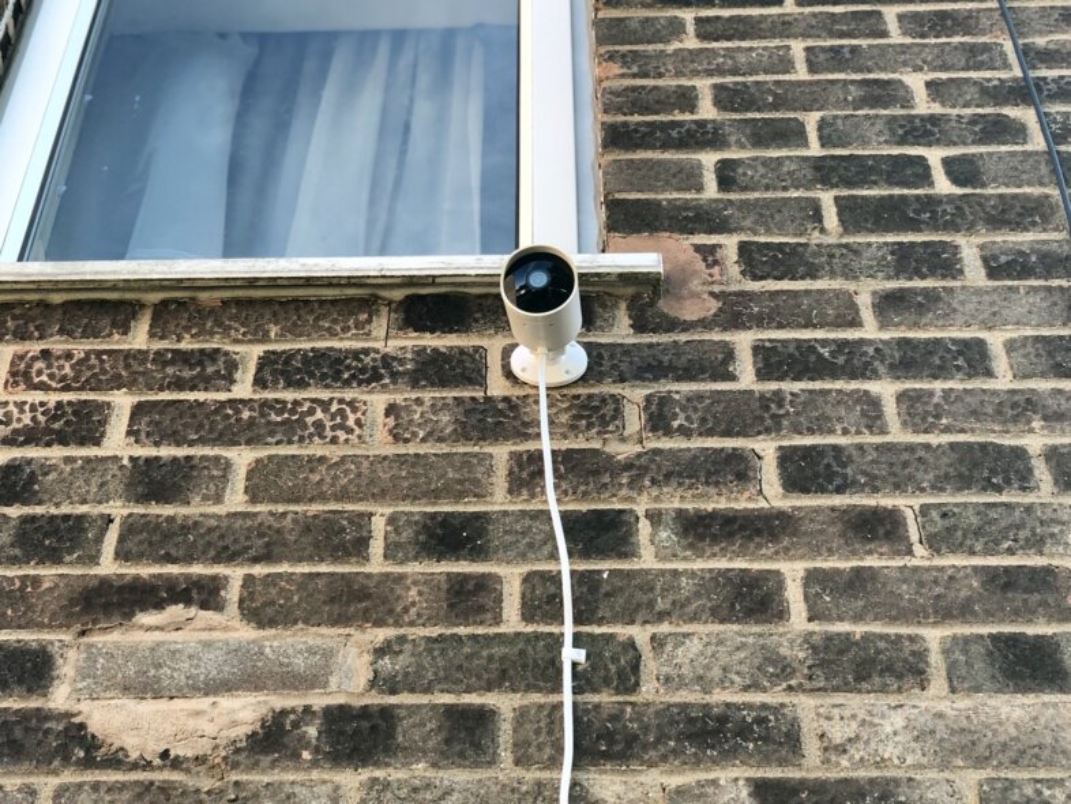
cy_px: 402
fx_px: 1609
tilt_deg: +53.0
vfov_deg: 28.0
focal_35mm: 52
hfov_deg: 36.8
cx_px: 536
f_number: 2.4
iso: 20
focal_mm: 6
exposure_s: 1/120
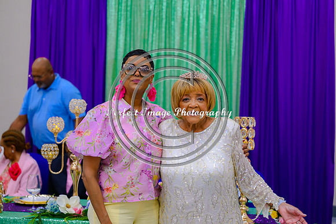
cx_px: 168
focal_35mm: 70
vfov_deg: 19.5
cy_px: 112
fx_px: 653
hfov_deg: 28.8
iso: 450
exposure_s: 1/100
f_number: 2.8
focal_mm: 70
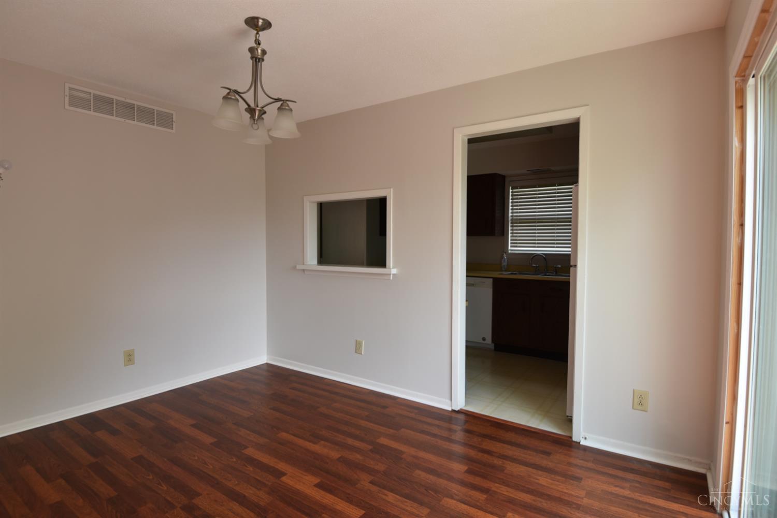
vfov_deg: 64.6
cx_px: 388
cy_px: 259
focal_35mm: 19
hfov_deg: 86.9
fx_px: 410
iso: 400
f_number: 5
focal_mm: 19
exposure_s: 1/100
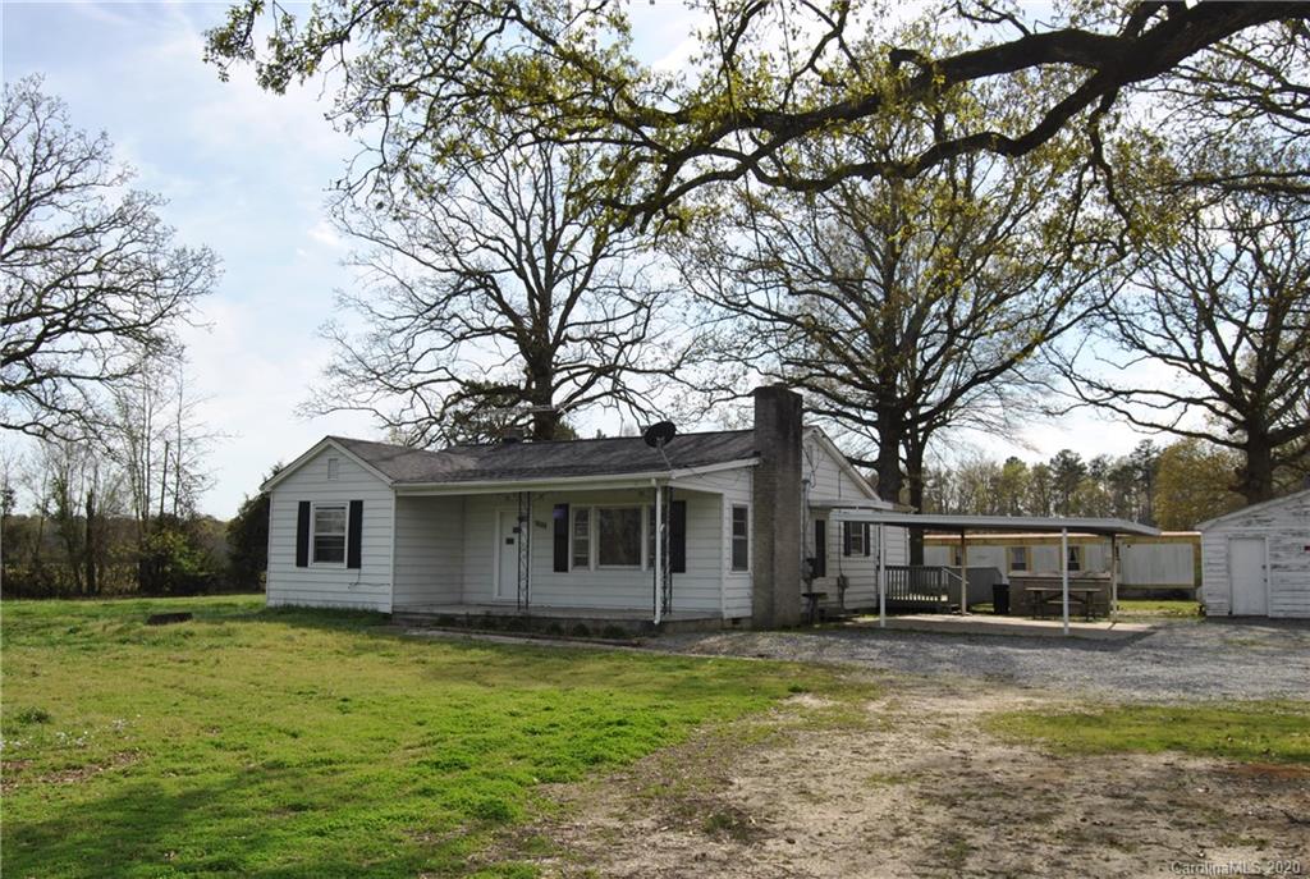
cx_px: 655
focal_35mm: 33
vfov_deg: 40.1
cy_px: 440
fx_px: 1203
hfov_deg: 57.1
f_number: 10
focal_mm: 22
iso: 100
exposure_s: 1/200
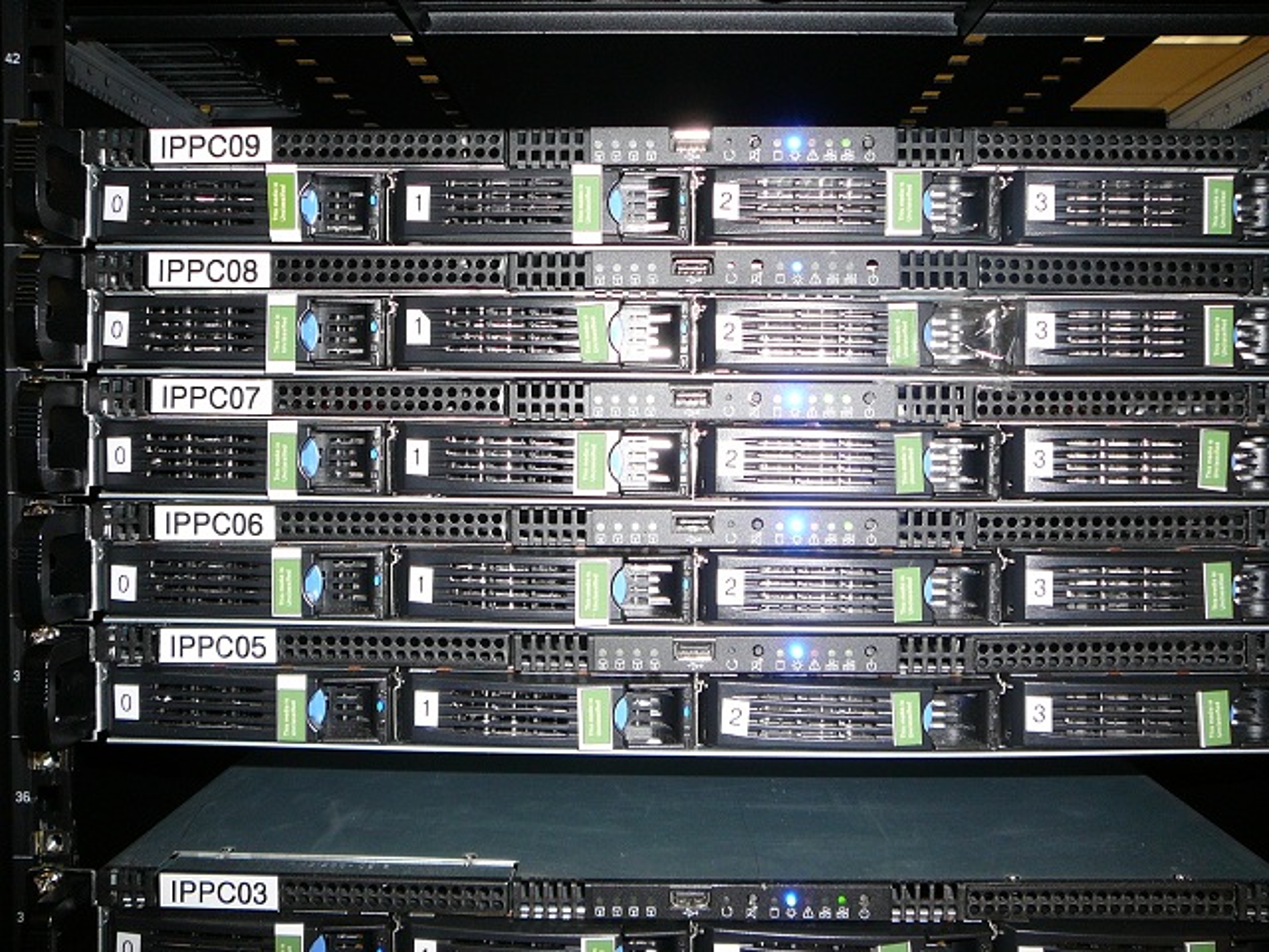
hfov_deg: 52.6
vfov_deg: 40.7
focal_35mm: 35
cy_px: 476
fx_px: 1283
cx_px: 634
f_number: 2.8
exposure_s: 1/30
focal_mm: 5.2
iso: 80
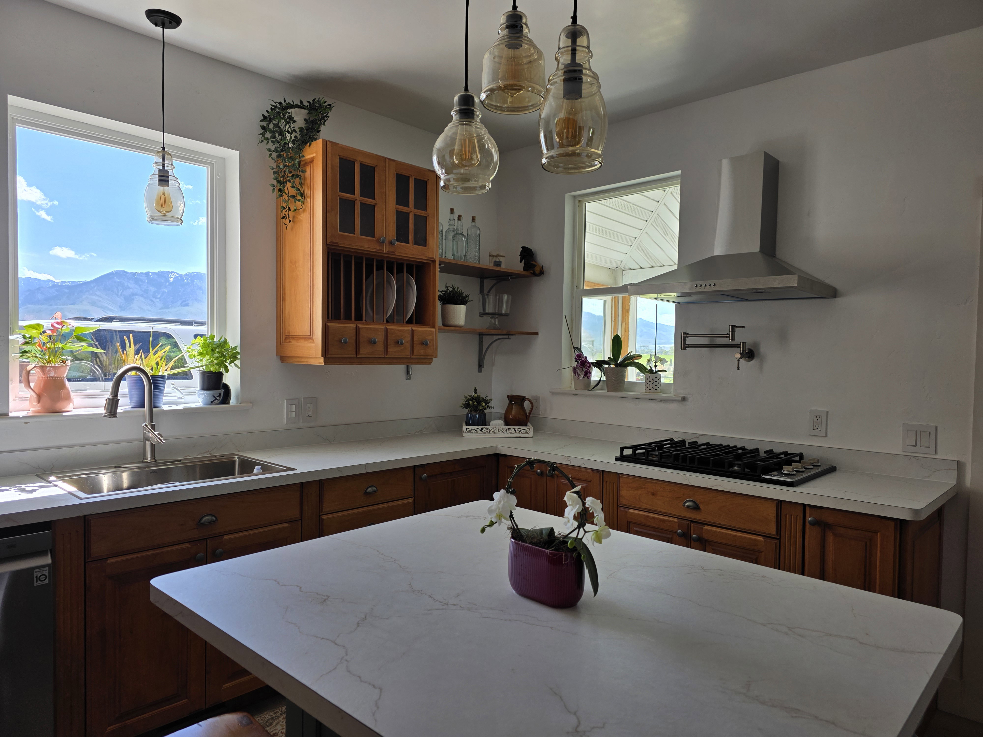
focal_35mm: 23
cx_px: 492
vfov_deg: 58.9
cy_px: 368
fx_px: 653
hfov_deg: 73.9
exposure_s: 1/359
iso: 32
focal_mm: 6.3
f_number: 1.7
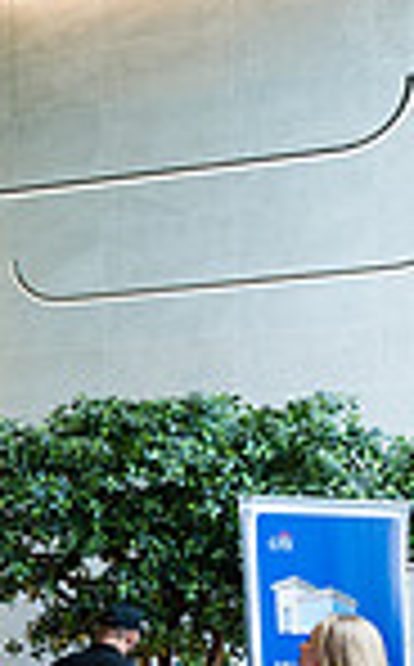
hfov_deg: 10.9
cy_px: 569
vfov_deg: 20.5
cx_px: -593
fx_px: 1812
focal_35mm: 100
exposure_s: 1/160
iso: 640
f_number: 4
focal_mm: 24
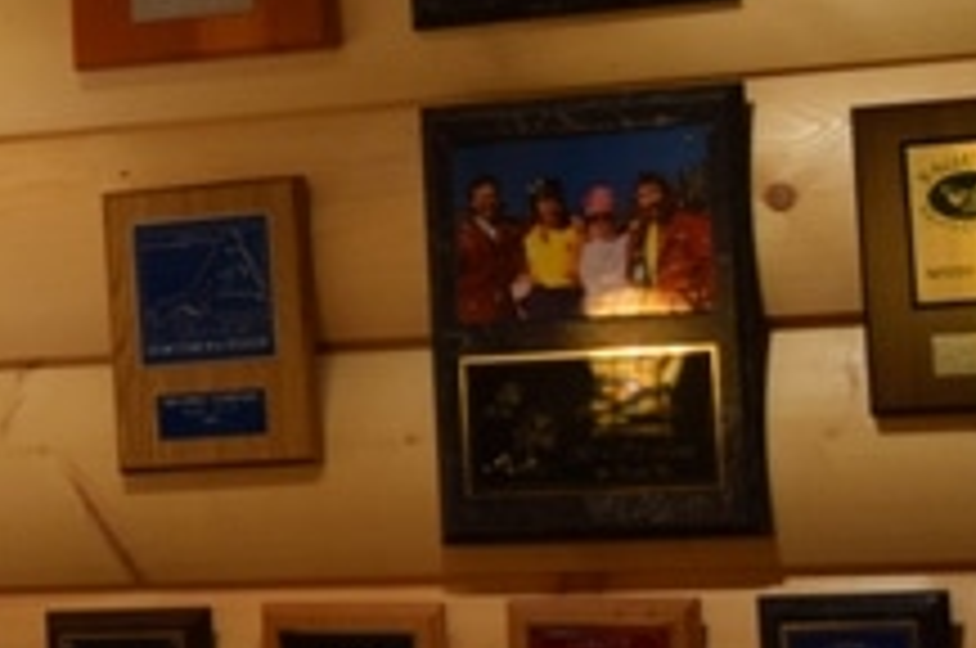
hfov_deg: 15.1
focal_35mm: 133
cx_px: -81
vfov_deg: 10.3
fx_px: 3600
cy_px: 160
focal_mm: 30
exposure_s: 1/60
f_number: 4.2
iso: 1000
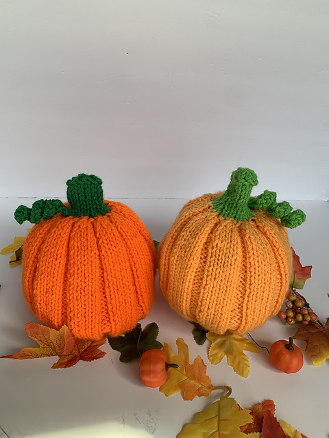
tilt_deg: -36.8
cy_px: 219
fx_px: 329
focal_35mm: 26
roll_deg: -5.0
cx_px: 164
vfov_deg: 67.3
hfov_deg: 53.1
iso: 25
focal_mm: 4.25
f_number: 1.8
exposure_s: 1/287
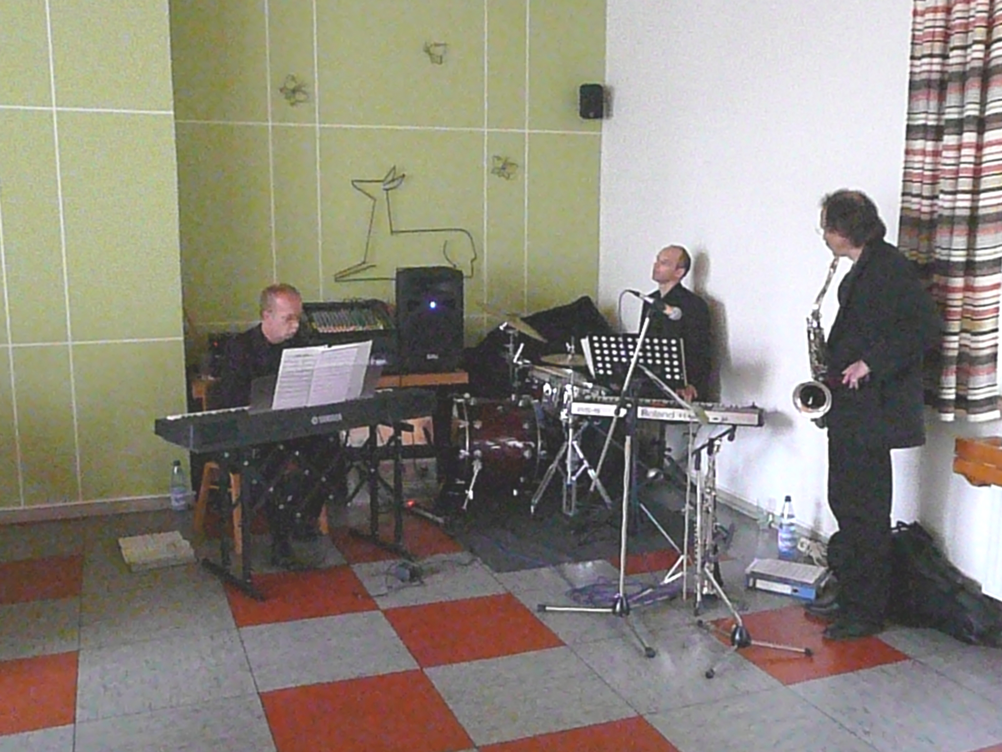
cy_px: 376
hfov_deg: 51.4
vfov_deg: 39.7
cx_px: 501
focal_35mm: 36
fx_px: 1042
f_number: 3.7
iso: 3200
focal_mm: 5.8
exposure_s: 1/50
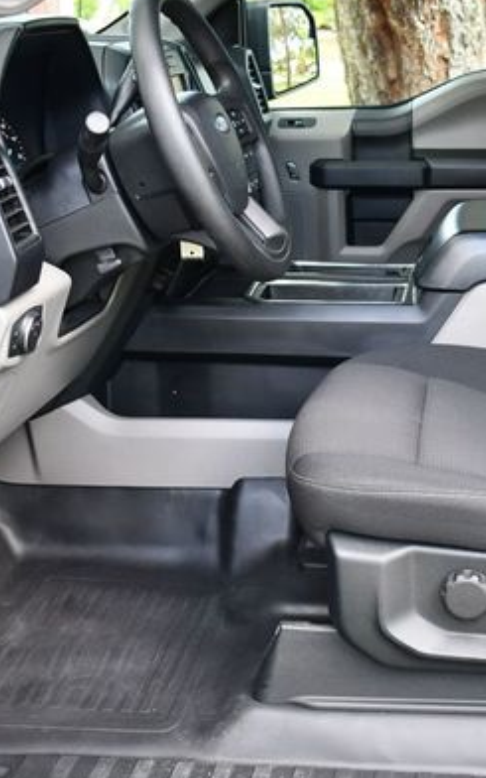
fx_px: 1272
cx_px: 391
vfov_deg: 34.0
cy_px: 371
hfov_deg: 21.4
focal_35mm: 60
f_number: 3.5
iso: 800
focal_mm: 18
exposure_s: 1/250
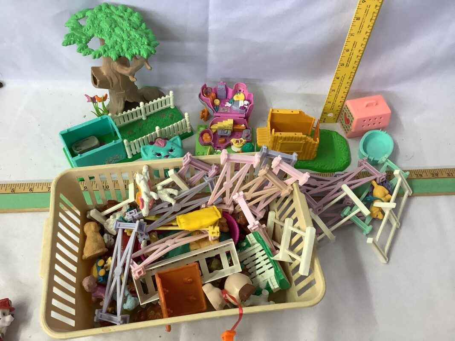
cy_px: 170
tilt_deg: -58.8
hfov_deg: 58.4
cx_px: 228
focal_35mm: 31
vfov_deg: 45.4
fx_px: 407
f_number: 2.4
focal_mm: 3.3
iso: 125
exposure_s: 1/60
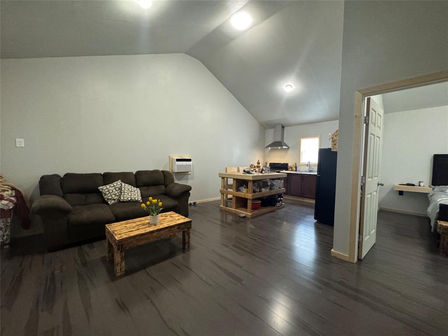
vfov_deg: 85.7
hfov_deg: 102.1
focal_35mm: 14
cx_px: 224
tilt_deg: -2.9
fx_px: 181
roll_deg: -0.5
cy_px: 168
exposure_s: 1/60
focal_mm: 2.22
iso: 640
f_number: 2.2
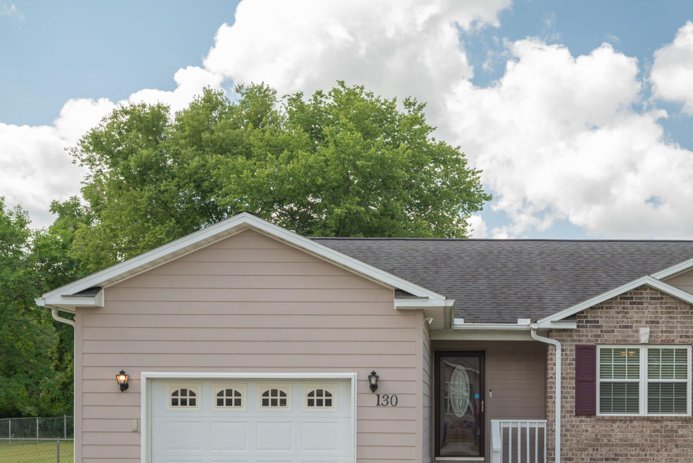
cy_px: 407
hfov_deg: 39.1
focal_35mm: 50
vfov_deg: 26.2
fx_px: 963
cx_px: 468
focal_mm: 27
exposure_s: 1/40
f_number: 9
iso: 100
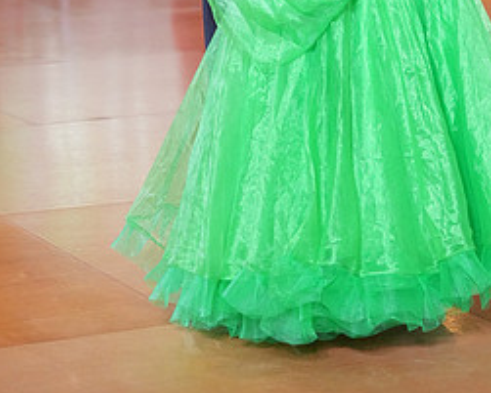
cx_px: 277
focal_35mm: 152
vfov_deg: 10.0
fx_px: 2210
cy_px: -100
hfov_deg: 12.7
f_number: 2.8
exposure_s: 1/500
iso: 5000
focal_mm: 70
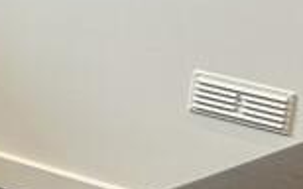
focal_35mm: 183
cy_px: 39
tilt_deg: -11.4
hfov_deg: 10.4
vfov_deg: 7.1
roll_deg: -3.6
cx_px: -342
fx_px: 1510
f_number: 1.5
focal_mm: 5.7
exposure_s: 1/121
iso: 125
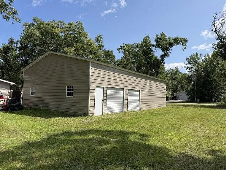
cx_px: 113
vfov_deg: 56.9
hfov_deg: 71.6
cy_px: 85
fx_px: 157
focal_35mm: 24
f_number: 1.78
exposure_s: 1/4975
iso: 80
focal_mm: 6.76
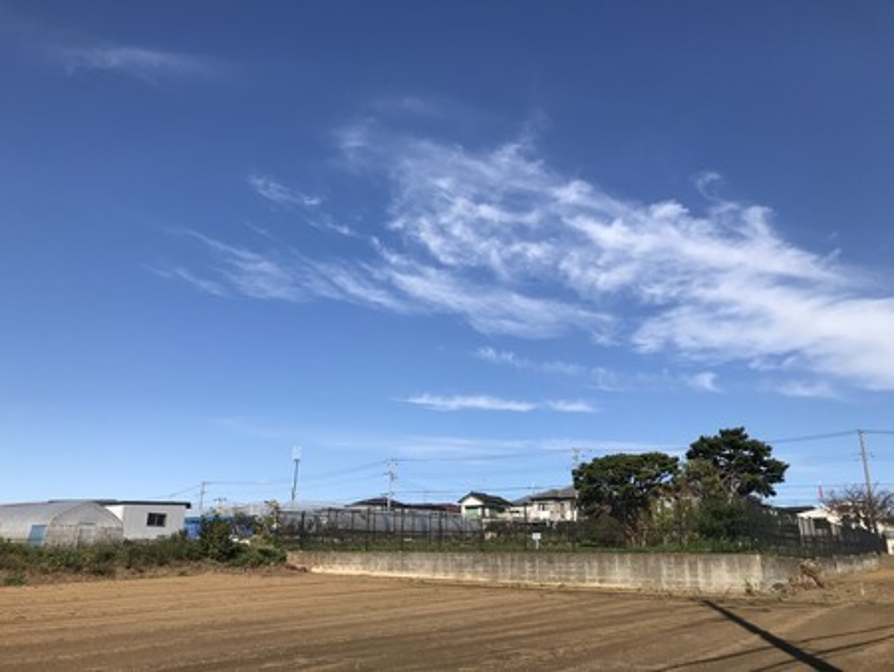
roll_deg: -1.2
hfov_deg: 63.4
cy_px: 336
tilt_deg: +17.9
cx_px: 447
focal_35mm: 28
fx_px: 724
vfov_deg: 49.8
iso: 20
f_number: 1.8
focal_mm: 3.99
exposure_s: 1/3546
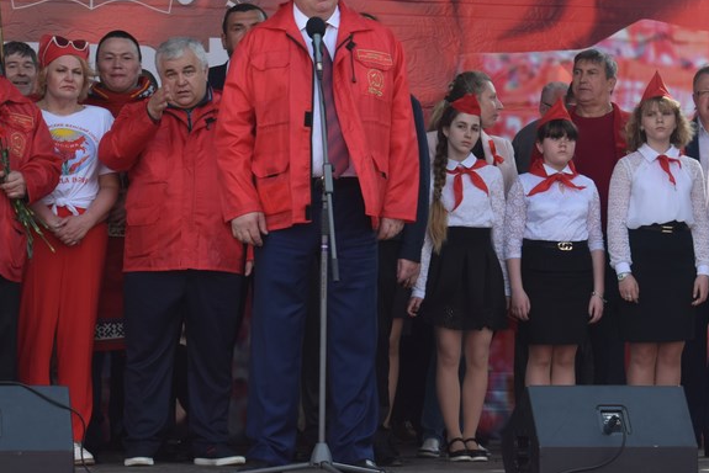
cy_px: 147
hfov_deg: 14.0
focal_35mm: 147
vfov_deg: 9.3
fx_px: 2894
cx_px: 365
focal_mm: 55
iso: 100
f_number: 6.3
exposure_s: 1/160
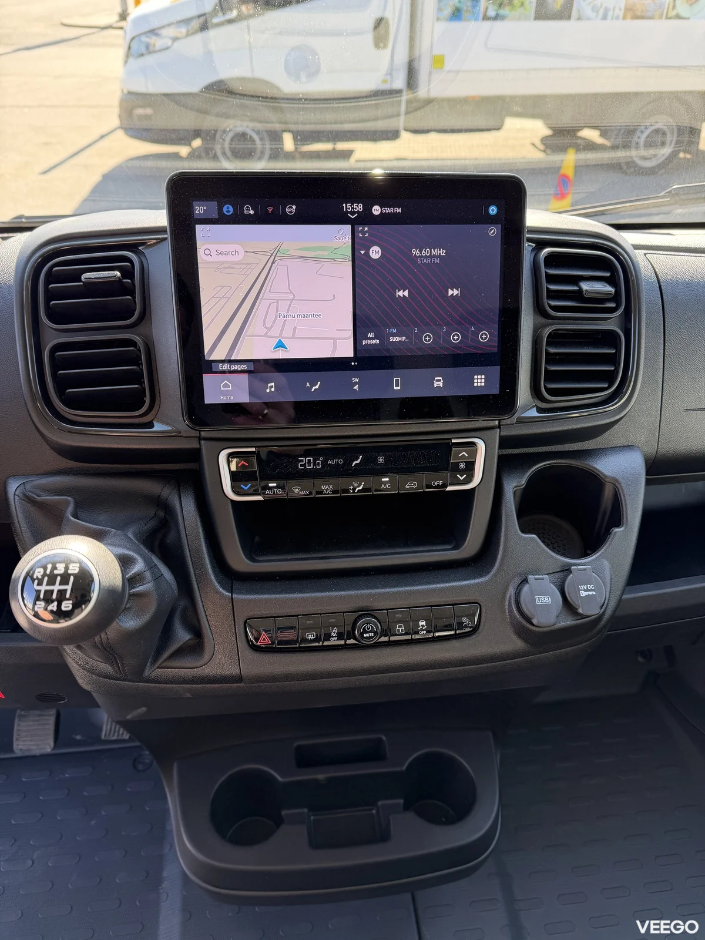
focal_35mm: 24
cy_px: 470
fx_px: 652
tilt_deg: -37.6
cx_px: 352
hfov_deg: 56.8
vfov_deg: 71.6
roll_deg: -2.6
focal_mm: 6.76
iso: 80
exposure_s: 1/137
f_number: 1.78
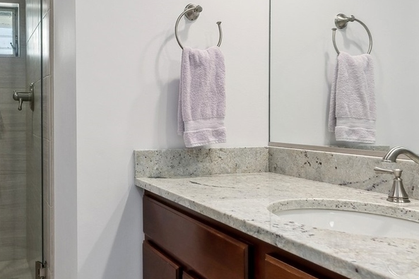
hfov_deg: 45.8
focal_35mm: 41
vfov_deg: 32.5
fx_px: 477
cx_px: 107
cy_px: 117
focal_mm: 15
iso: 200
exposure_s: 1/30
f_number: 9.5
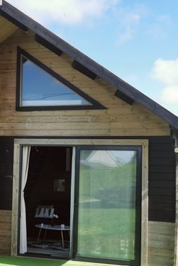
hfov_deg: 21.5
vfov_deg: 31.8
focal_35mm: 63
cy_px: 149
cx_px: 64
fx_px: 467
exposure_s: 1/1603
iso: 50
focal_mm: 5.56
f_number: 1.6
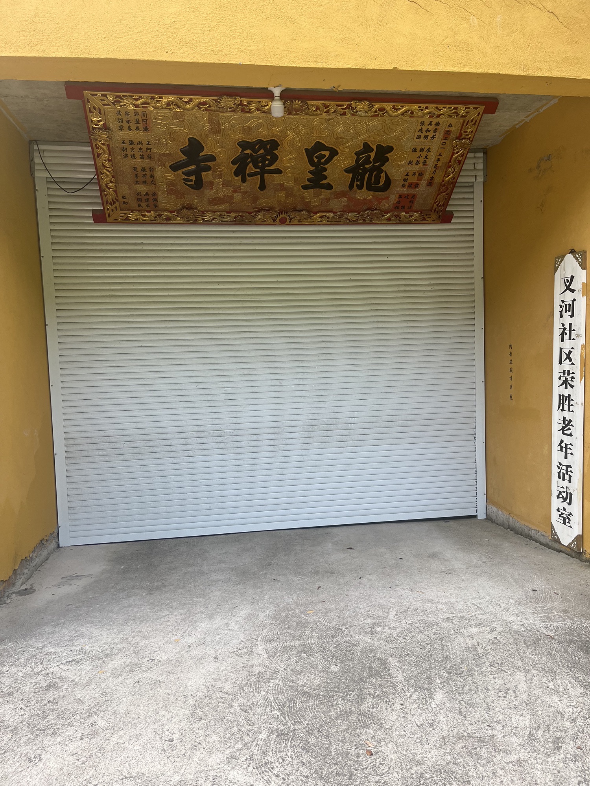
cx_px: 295
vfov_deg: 67.3
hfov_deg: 53.1
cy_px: 393
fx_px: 591
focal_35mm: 26
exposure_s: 1/537
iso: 50
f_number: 1.6
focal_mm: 5.1
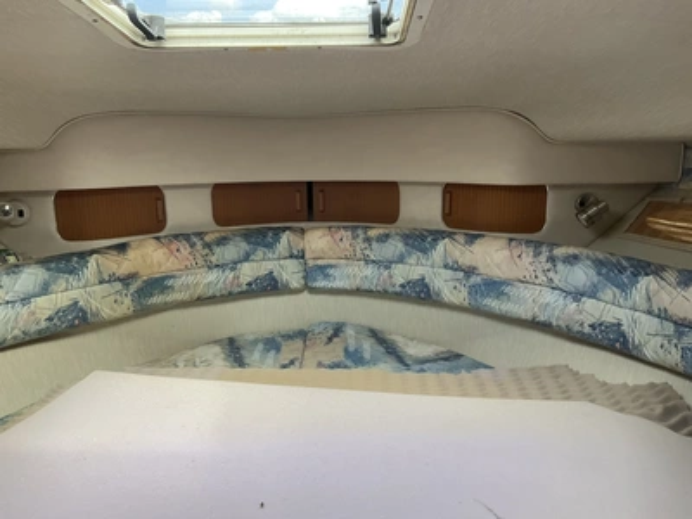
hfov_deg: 61.7
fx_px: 580
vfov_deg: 48.2
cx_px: 346
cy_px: 260
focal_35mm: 29
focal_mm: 3
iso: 40
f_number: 1.8
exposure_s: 1/122
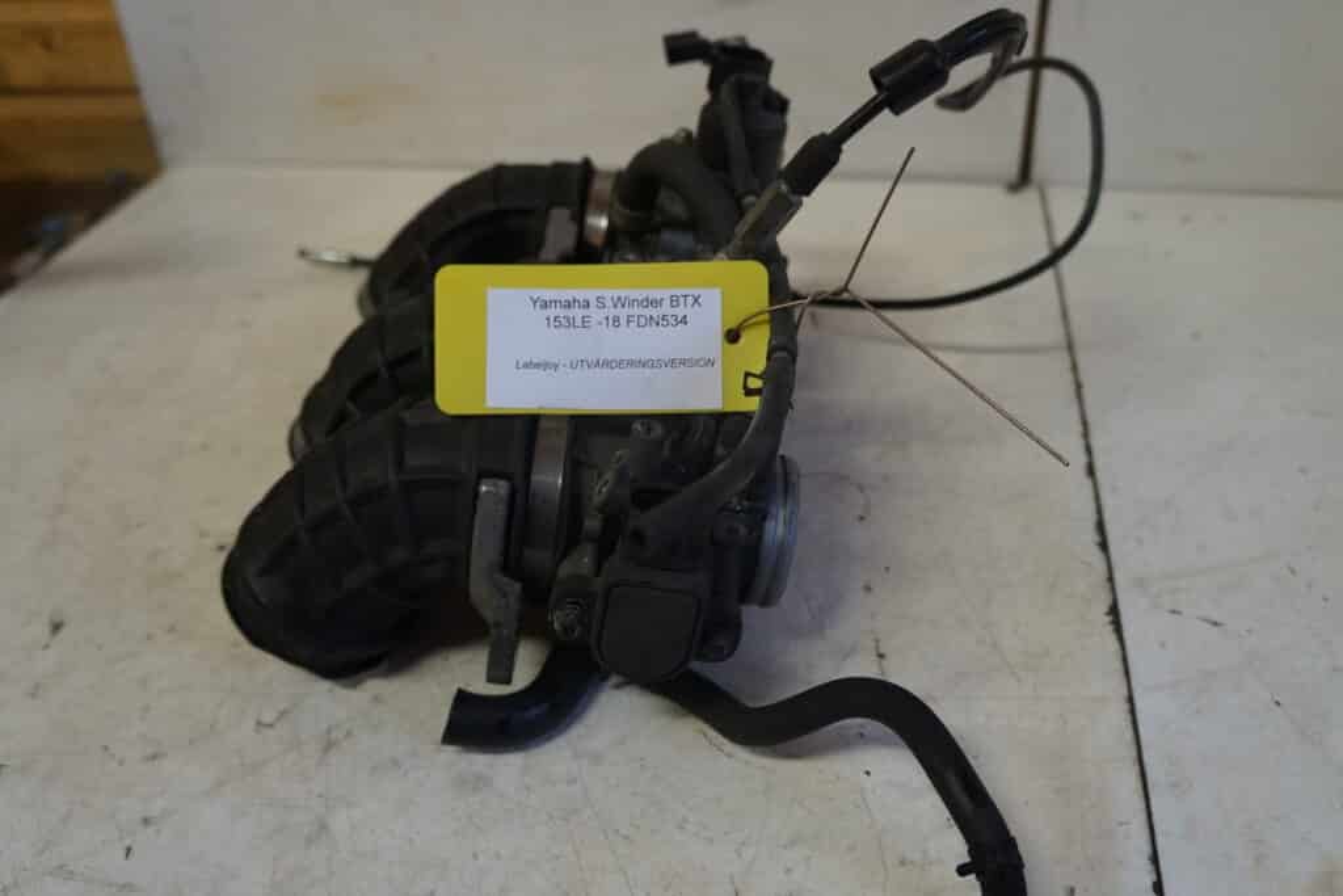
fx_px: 1119
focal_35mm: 30
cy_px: 448
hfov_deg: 61.9
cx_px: 672
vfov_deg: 43.6
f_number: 4
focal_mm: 20
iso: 640
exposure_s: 1/60
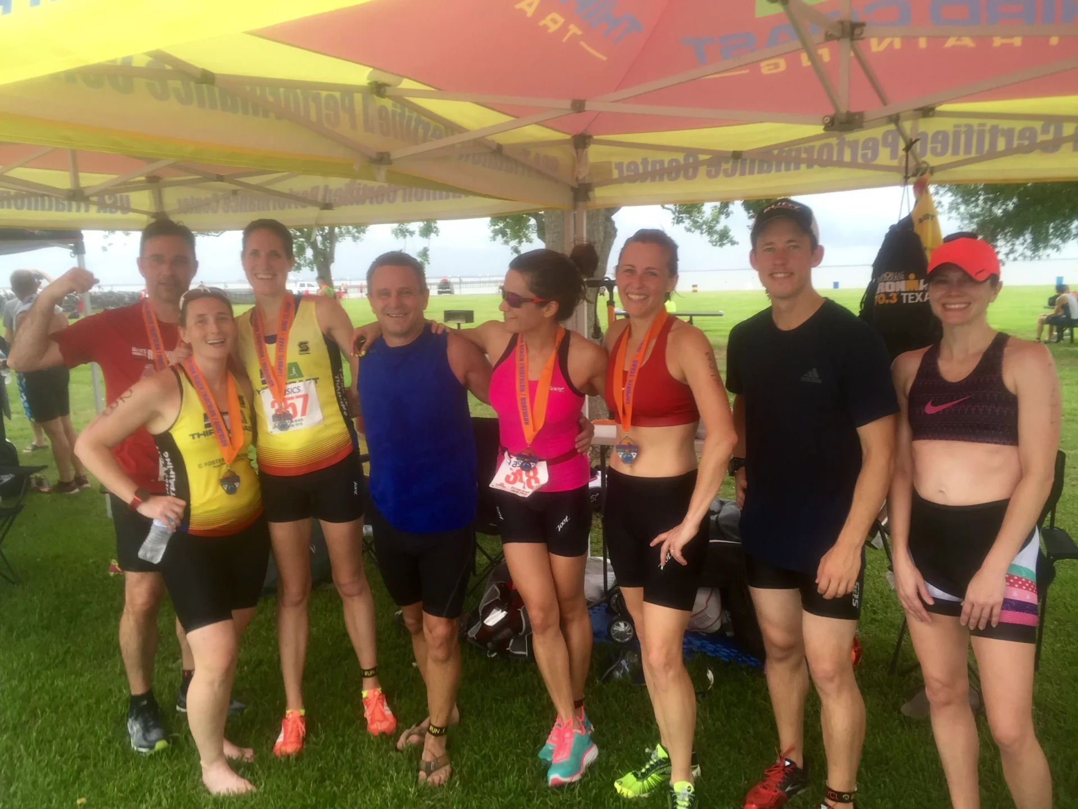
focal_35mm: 29
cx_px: 539
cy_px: 404
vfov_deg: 48.2
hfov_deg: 61.7
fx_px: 903
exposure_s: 1/130
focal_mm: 4.15
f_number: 2.2
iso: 32
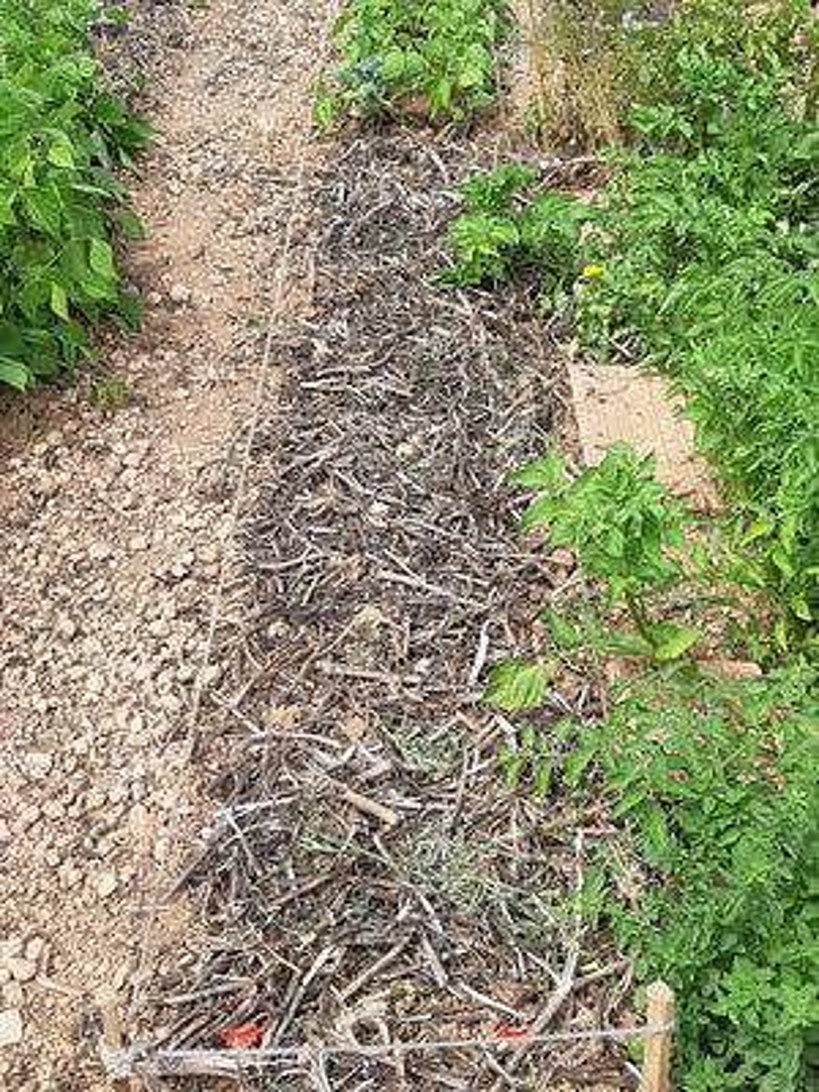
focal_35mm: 26
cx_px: 410
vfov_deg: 67.3
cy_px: 546
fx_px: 820
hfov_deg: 53.1
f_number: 1.7
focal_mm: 3.93
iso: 40
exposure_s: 1/1064
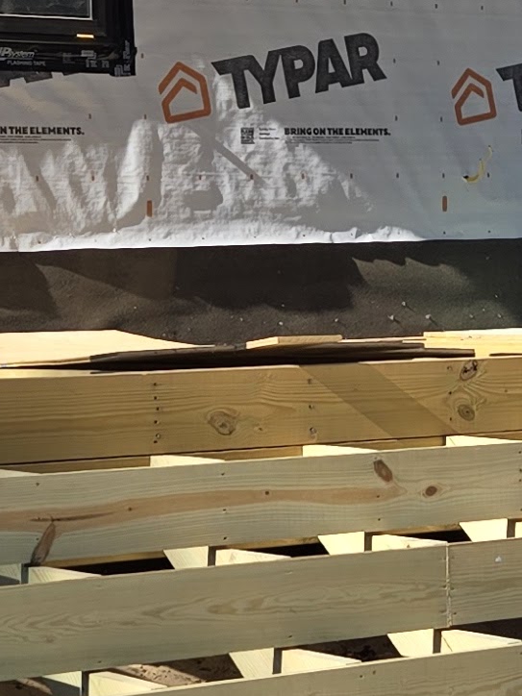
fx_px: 2554
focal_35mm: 127
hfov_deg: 11.6
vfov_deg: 15.5
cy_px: 290
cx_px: 458
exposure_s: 1/1336
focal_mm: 5.4
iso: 25
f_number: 1.8
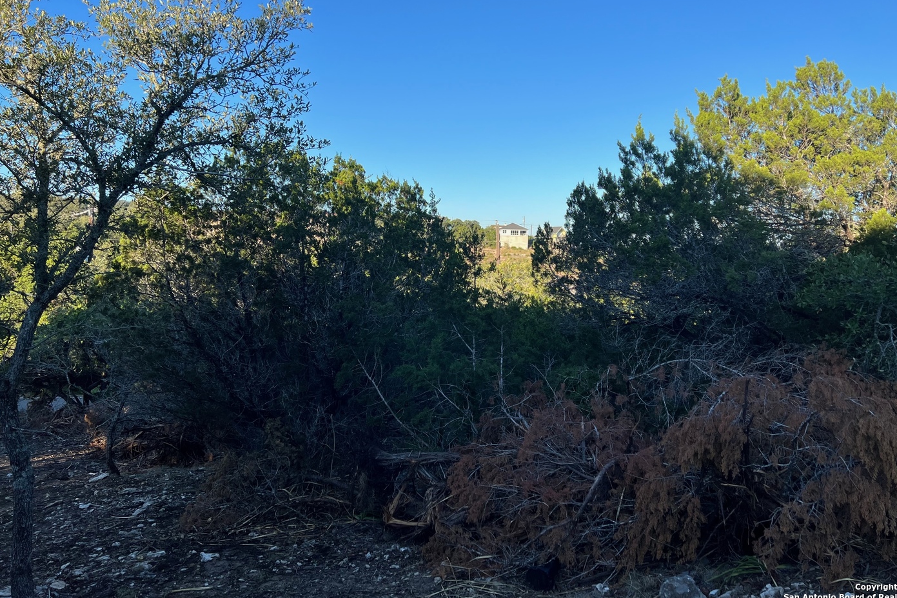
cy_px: 254
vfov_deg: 46.2
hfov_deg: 65.5
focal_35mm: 28
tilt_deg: -1.1
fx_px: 698
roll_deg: -1.5
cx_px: 459
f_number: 1.5
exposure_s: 1/1934
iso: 50
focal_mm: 5.7
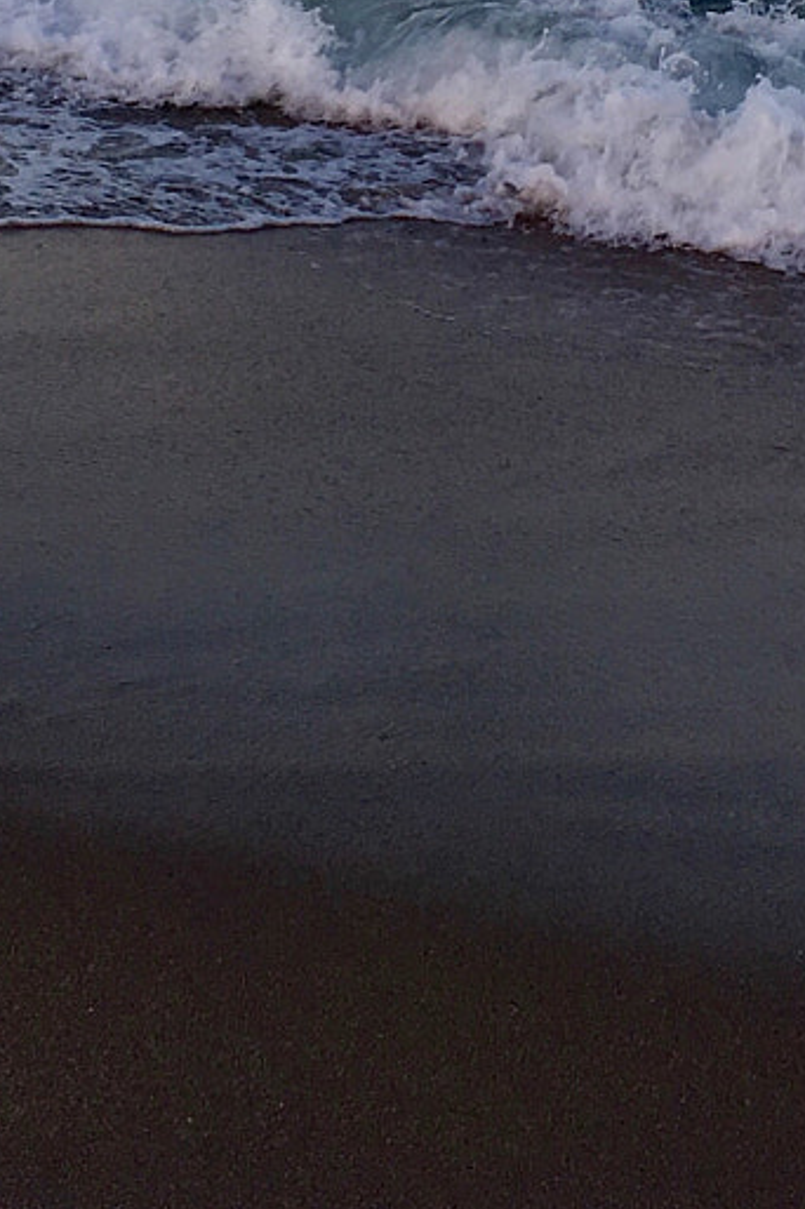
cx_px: 454
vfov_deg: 20.7
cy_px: -106
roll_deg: -0.2
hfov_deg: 14.5
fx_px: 3157
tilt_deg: -10.2
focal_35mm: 94
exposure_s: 1/133
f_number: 2.2
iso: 25
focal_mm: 4.15
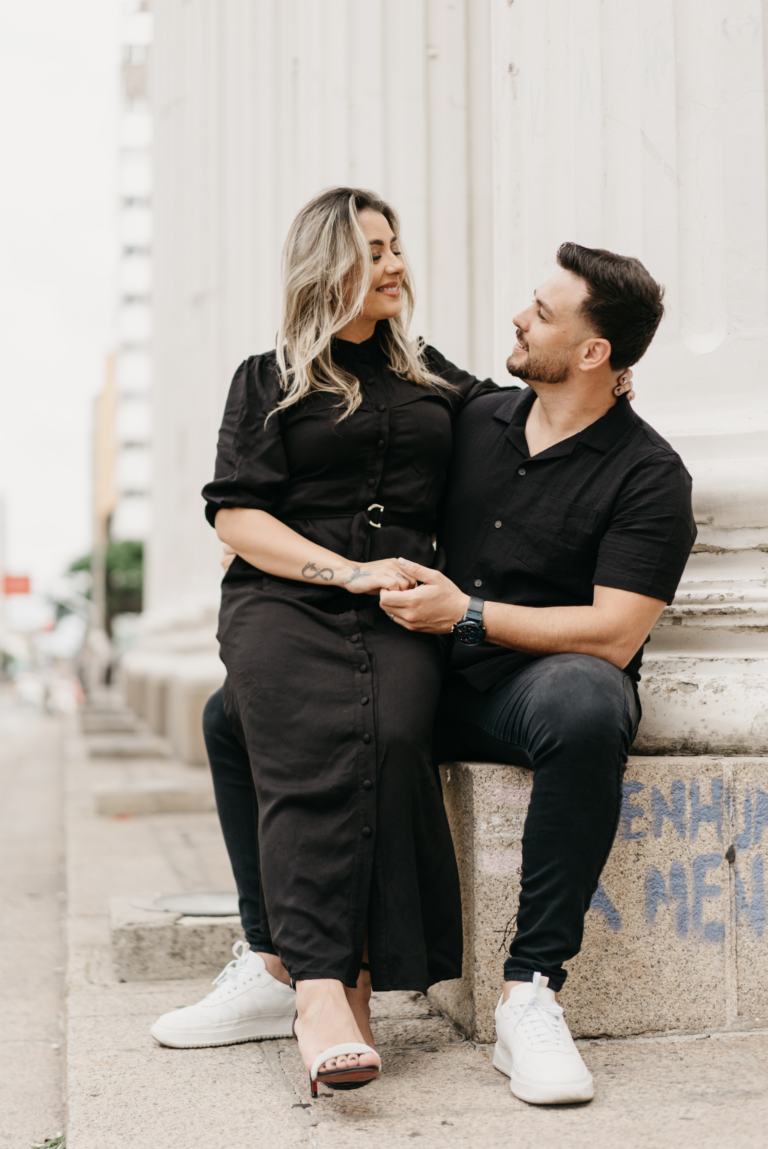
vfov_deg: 36.2
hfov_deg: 24.6
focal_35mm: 55
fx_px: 1758
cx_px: 384
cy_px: 574
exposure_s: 1/800
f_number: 1.8
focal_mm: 55
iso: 100
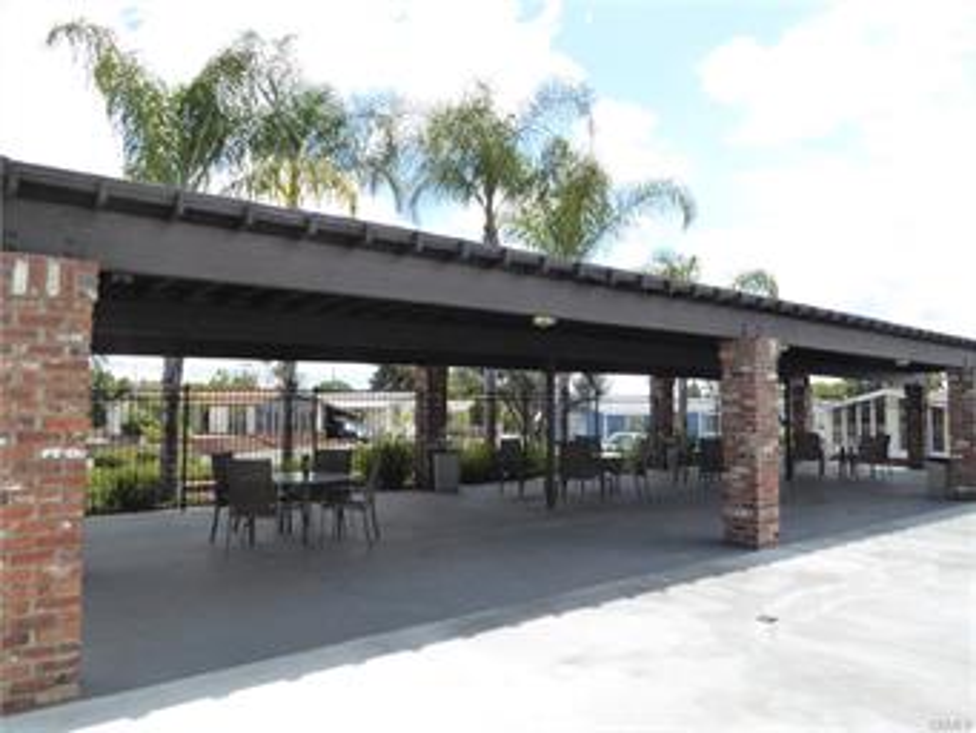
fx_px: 677
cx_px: 488
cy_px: 366
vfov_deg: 56.8
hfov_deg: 71.6
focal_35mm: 24
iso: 160
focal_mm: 4.3
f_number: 4
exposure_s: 1/400
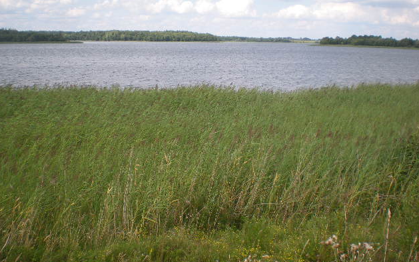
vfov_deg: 31.2
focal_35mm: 41
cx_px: 209
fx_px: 468
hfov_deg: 48.2
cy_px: 133
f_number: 4.6
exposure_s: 1/284
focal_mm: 6.3
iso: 64
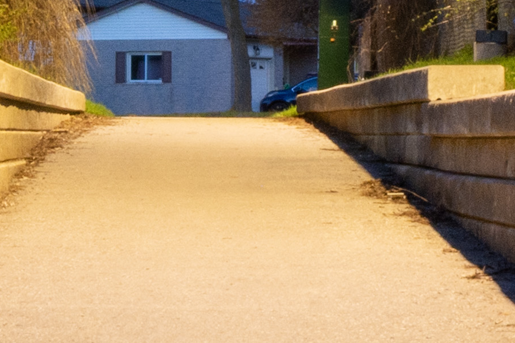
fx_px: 3208
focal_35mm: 224
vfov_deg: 6.0
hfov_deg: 9.2
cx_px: 258
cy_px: -174
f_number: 25
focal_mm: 33.5
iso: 400
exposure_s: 20
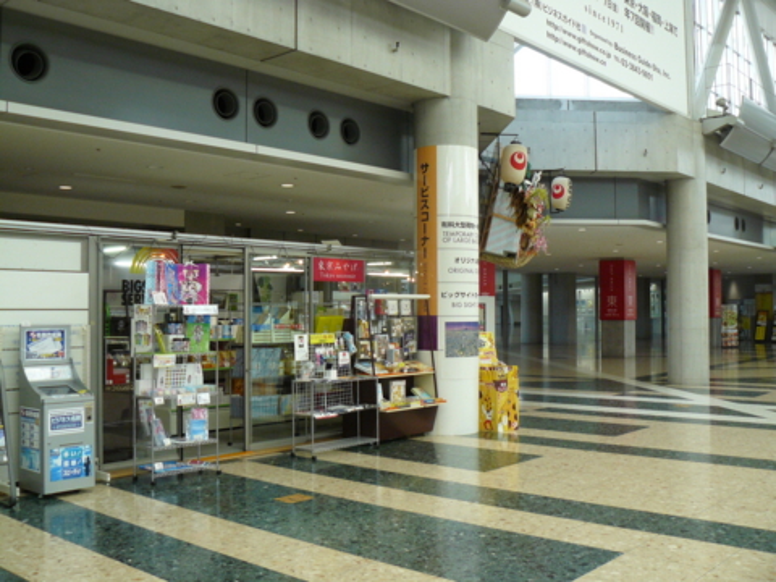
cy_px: 291
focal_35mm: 36
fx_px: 807
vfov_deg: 39.7
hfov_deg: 51.4
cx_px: 388
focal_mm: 6
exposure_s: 1/200
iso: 200
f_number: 2.8
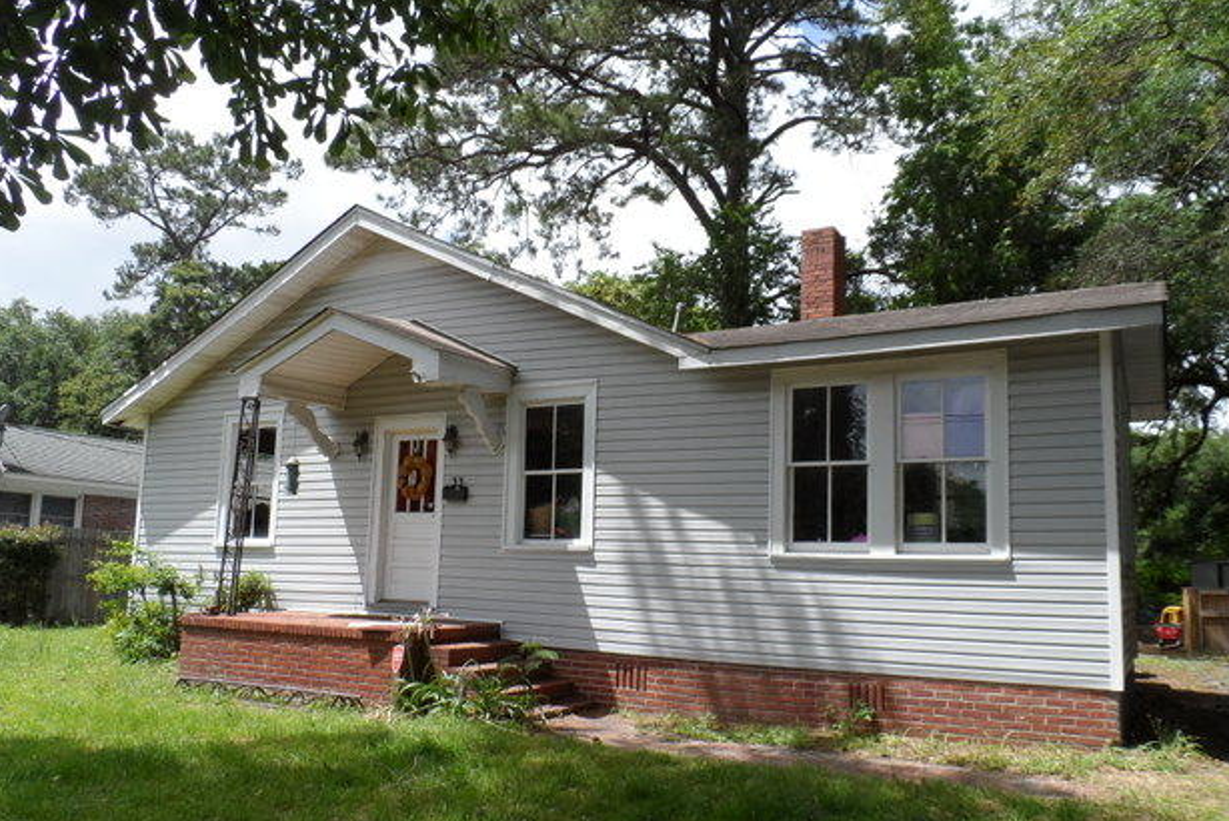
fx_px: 888
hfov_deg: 69.3
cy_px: 443
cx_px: 637
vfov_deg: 49.6
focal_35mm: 26
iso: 80
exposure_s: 1/350
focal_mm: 4
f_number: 4.5
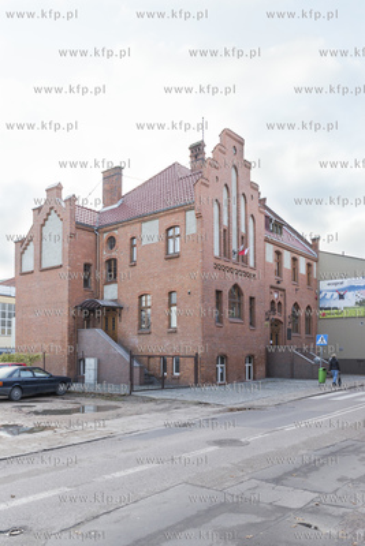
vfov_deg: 63.6
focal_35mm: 29
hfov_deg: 45.0
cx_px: 182
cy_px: 273
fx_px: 441
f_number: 4
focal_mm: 29
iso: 400
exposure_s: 1/500
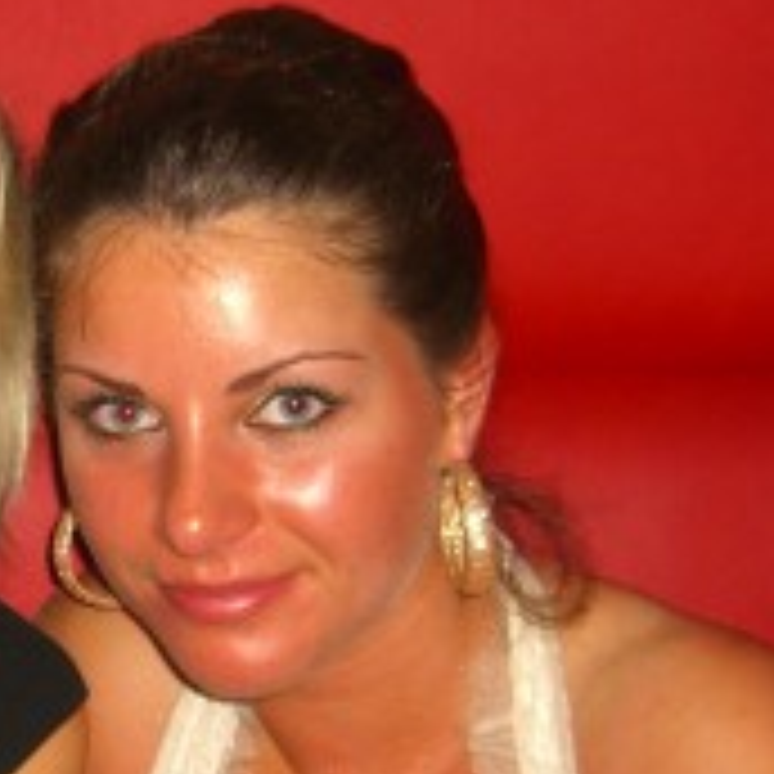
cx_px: 45
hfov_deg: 14.7
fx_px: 2960
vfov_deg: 14.8
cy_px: 670
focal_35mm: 117
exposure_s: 1/60
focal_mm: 7.9
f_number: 2.8
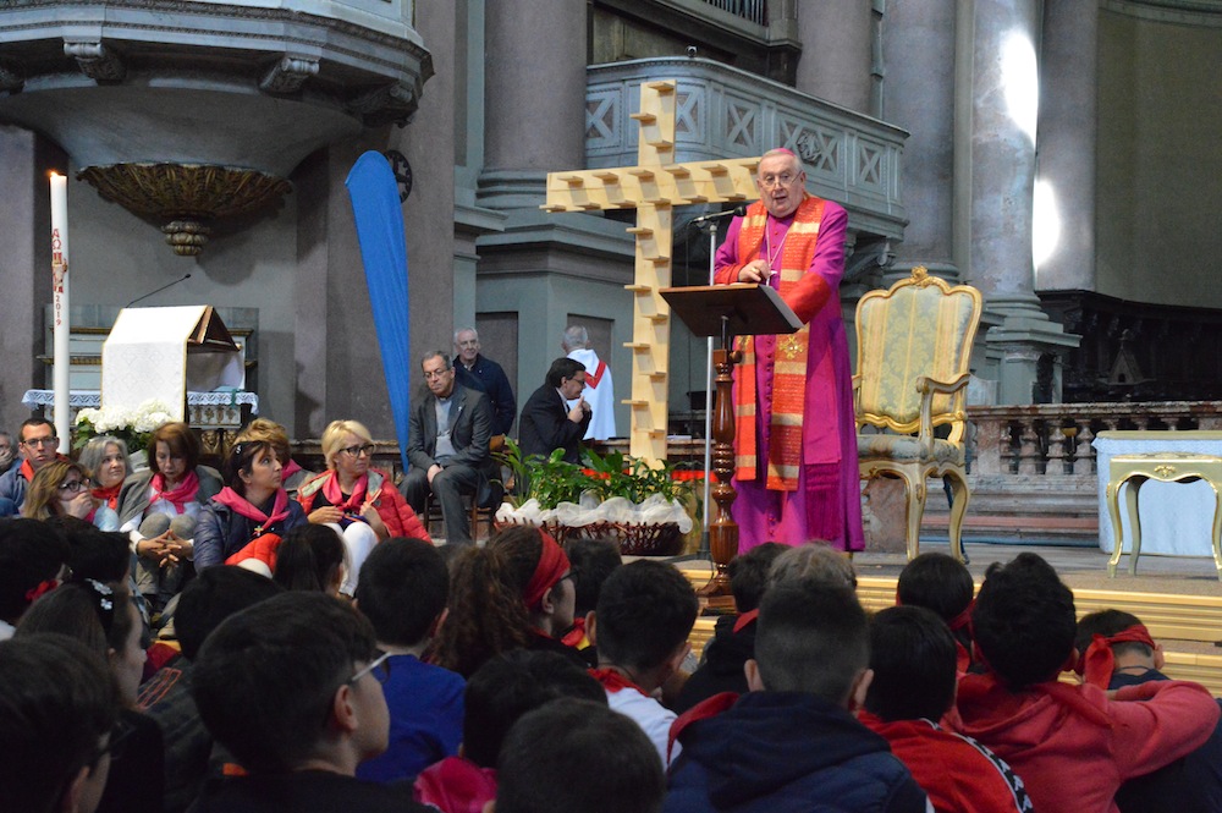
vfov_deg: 23.7
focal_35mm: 57
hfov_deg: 35.1
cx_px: 611
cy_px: 406
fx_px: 1933
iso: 6400
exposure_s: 1/60
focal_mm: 38
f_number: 7.1
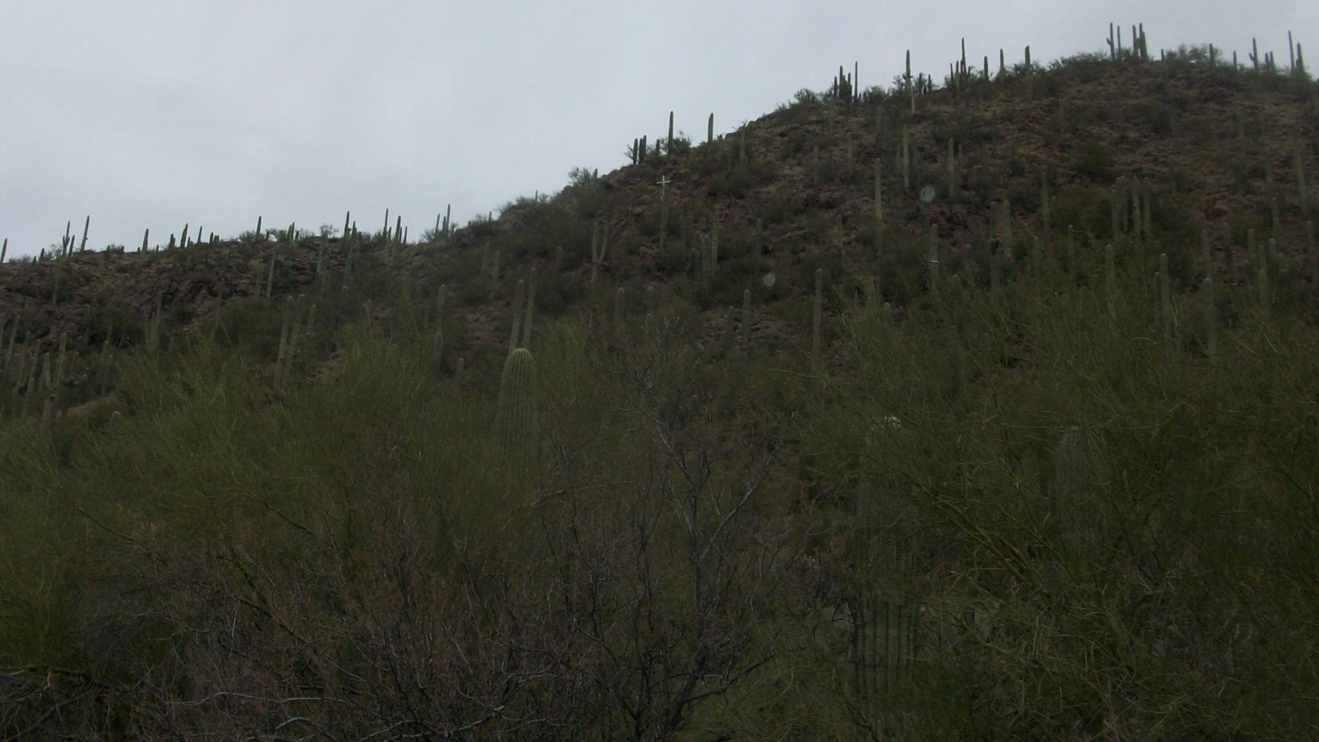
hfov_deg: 45.4
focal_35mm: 45
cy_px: 142
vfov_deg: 26.0
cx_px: 589
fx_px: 1574
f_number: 5.5
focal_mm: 5.7
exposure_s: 1/623
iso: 64
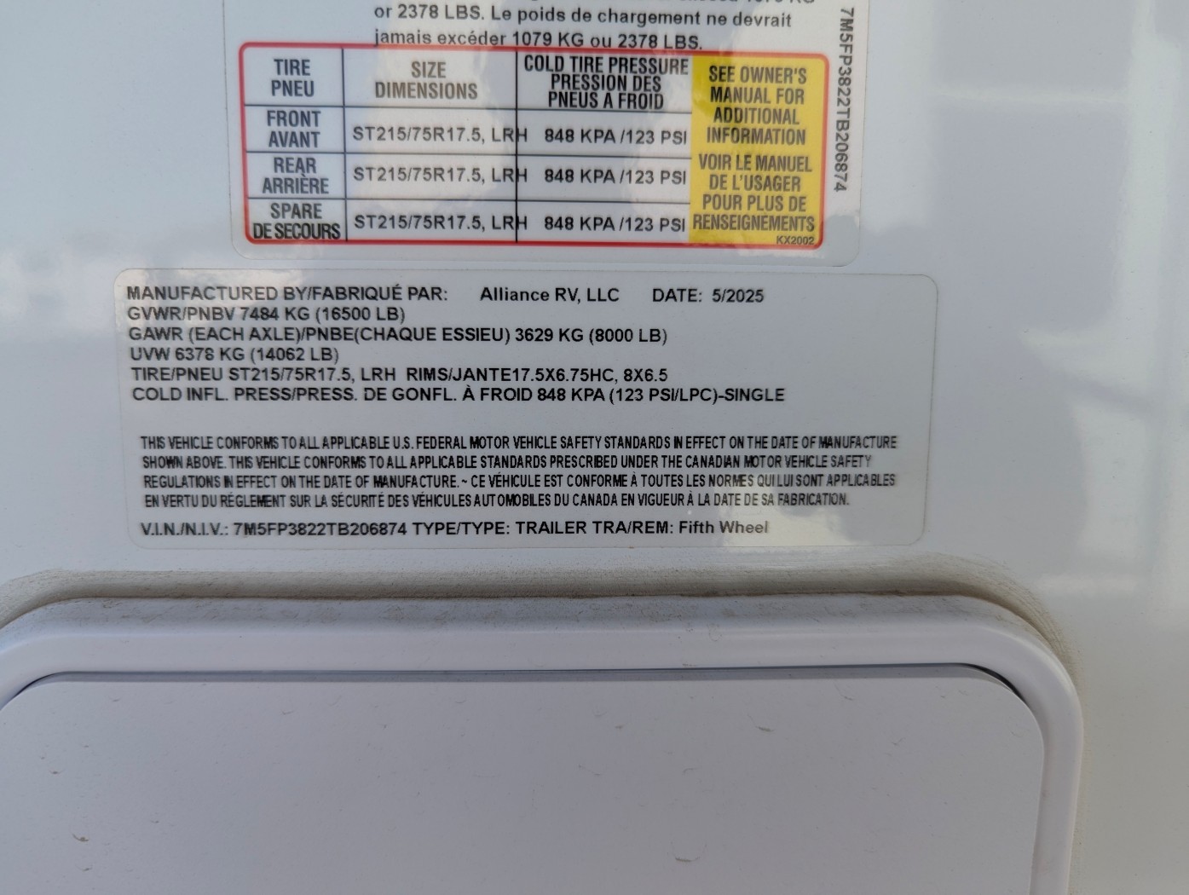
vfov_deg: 56.9
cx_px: 594
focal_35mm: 24
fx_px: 825
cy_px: 448
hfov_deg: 71.5
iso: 42
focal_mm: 6.81
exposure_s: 1/456
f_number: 1.85
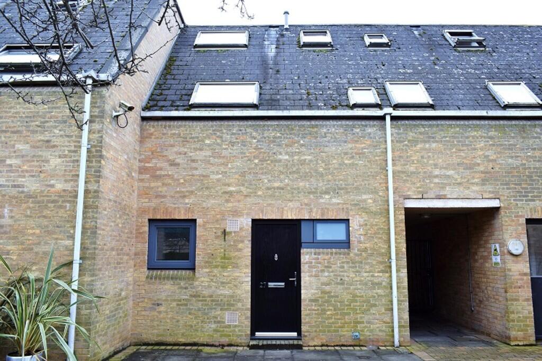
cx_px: 271
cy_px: 180
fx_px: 452
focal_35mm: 30
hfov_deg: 61.9
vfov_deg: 43.6
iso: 100
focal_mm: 20
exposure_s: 1/100
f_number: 8
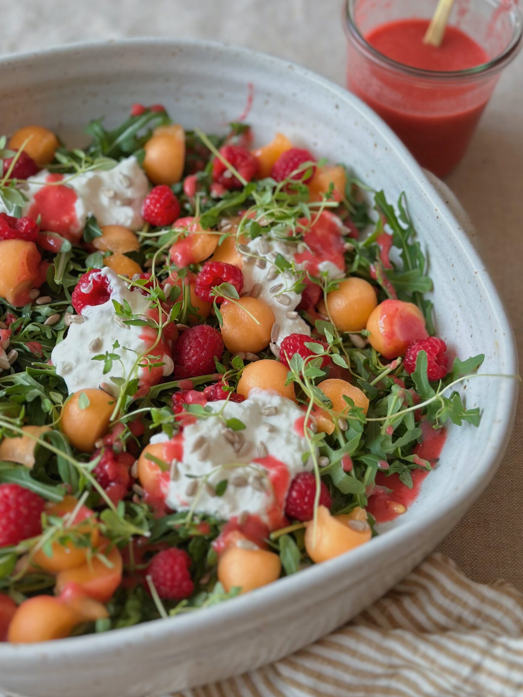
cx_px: 245
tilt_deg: -52.6
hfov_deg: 27.5
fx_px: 1067
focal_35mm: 53
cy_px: 321
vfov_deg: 36.1
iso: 80
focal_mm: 6.86
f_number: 1.78
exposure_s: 1/564
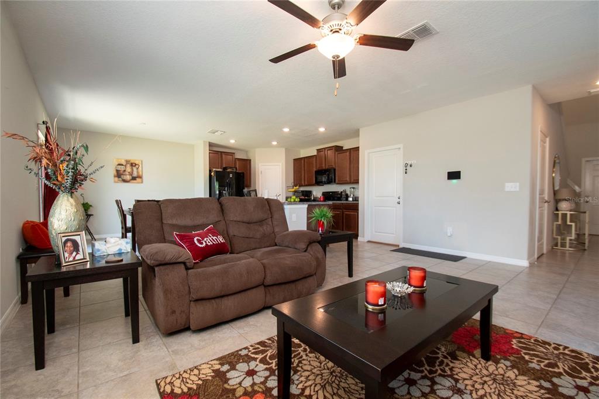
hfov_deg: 100.4
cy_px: 200
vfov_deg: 77.3
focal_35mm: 15
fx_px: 249
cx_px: 300
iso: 640
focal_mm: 10
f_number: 6.3
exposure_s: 1/80
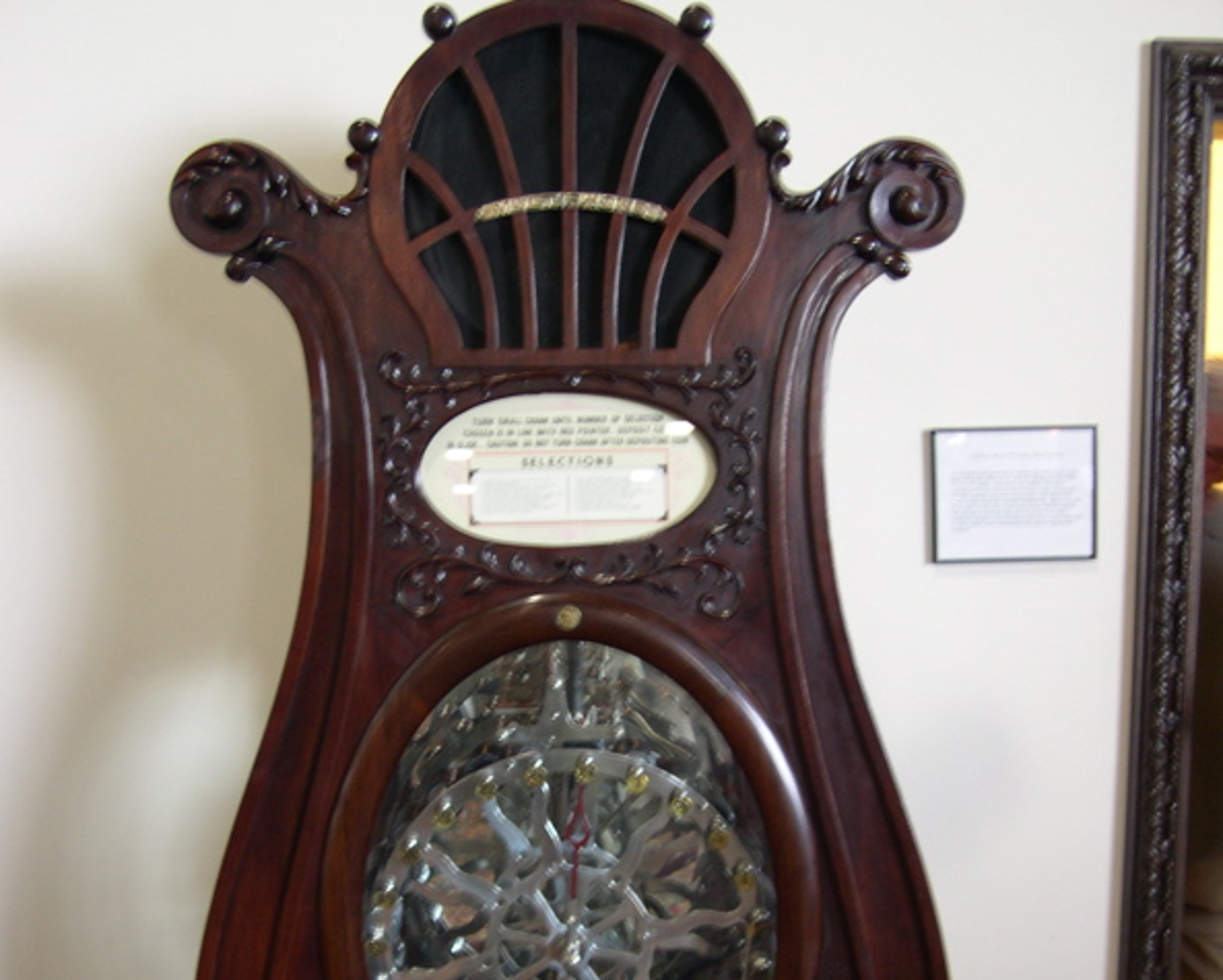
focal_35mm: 50
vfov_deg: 29.7
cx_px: 610
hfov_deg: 37.3
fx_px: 1811
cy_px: 745
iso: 100
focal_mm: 8
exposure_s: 1/8.6
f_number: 2.8
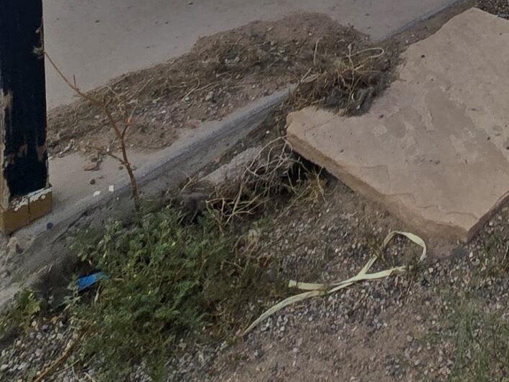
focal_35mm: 55
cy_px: -337
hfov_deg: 30.3
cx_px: 595
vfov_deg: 19.0
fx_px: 809
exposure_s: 1/2628
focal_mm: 2.2
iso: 50
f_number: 2.2
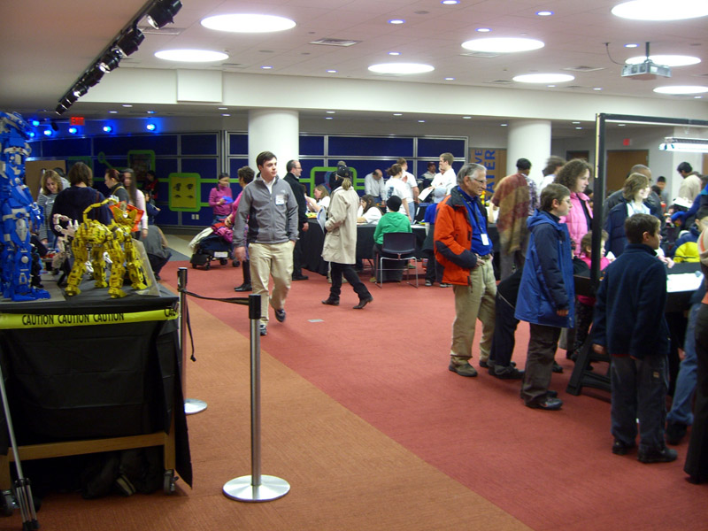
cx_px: 354
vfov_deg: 37.7
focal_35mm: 38
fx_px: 777
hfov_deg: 49.0
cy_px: 266
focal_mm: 7.9
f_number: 2.8
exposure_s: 1/15
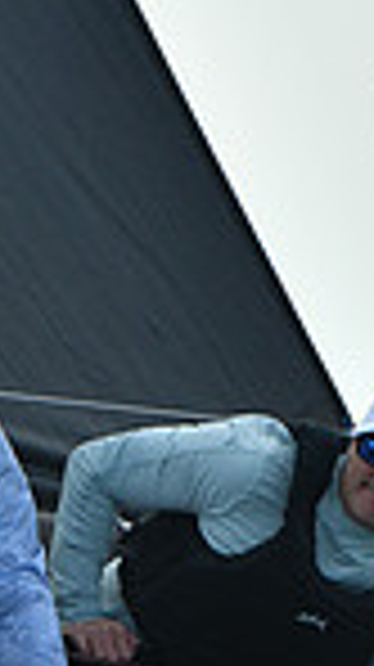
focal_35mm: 819
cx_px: 153
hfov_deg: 1.5
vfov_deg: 2.6
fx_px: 14472
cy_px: 749
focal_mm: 200
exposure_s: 1/1600
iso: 320
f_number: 6.3
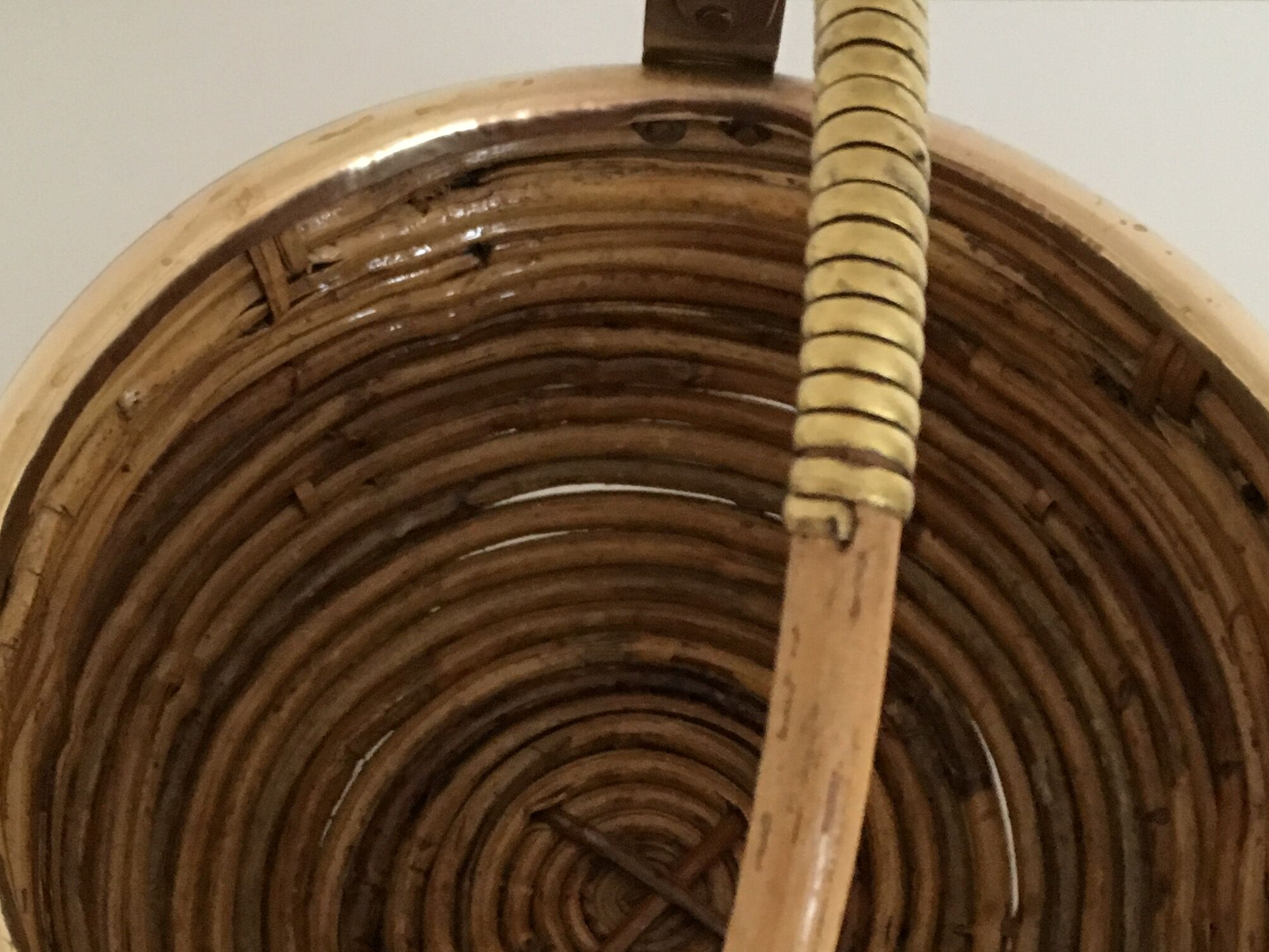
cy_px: 608
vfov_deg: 25.1
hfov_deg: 33.2
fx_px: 2126
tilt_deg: -60.9
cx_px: 681
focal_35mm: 58
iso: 200
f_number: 2.2
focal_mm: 4.15
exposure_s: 1/15
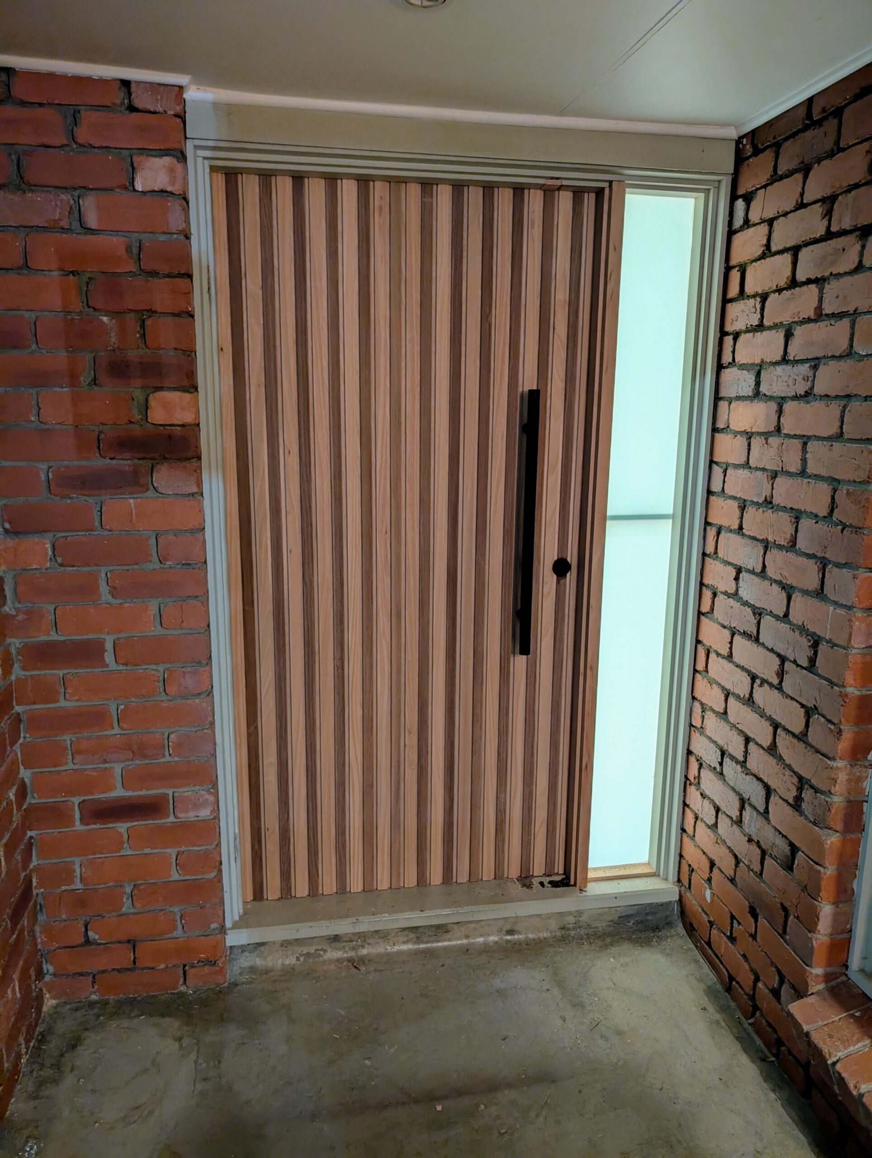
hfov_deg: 56.9
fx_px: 804
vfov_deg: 71.5
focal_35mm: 24
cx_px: 436
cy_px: 579
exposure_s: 1/16.7
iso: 521
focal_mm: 6.9
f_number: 1.68
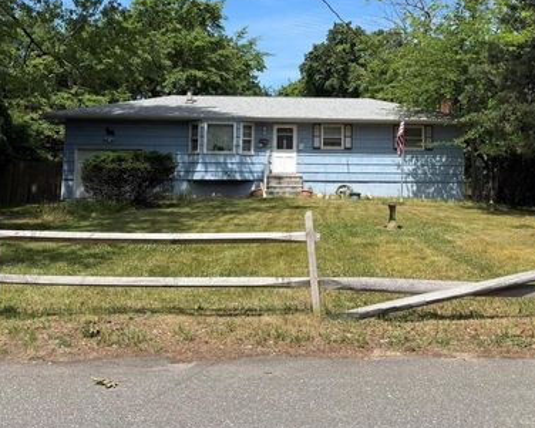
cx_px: 319
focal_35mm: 37
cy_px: 124
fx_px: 586
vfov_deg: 39.4
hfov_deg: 48.8
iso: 80
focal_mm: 6.76
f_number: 1.78
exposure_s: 1/3279
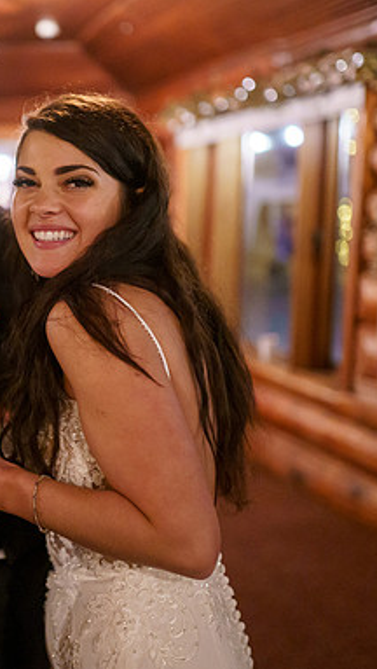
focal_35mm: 57
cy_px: 334
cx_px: -7
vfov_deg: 36.6
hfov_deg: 20.4
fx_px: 1011
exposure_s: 1/250
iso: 3200
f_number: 1.6
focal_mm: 35
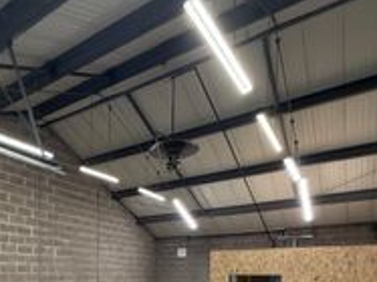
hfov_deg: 57.7
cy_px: 284
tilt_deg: -2.7
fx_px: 327
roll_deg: +0.0
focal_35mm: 30
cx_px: 107
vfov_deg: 40.7
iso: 320
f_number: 2.2
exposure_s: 1/100
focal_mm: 2.22
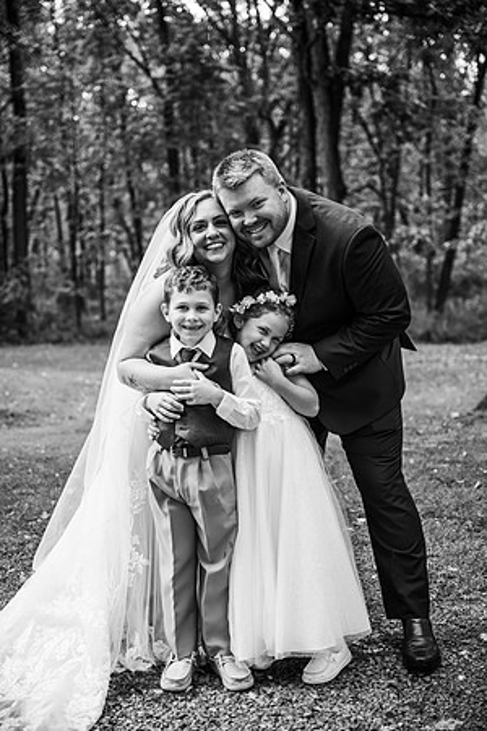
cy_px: 366
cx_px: 244
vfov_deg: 38.2
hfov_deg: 26.0
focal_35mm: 52
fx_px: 1055
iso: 200
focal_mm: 52
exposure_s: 1/400
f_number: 2.8
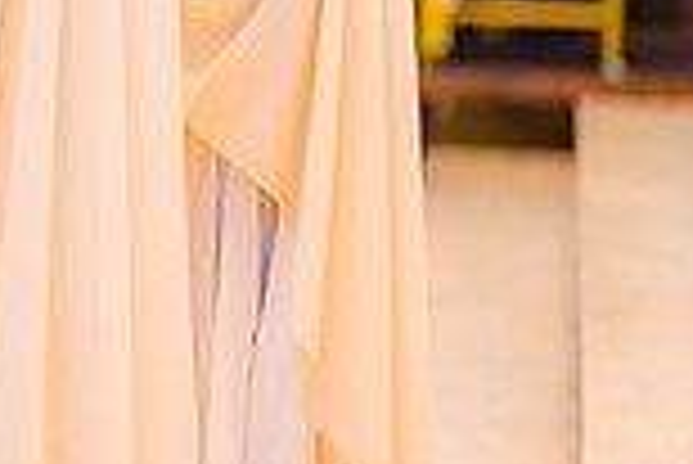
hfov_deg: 5.1
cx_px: -594
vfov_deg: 3.5
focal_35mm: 395
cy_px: -218
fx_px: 7611
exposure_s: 1/100
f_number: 1.4
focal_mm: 105
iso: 800
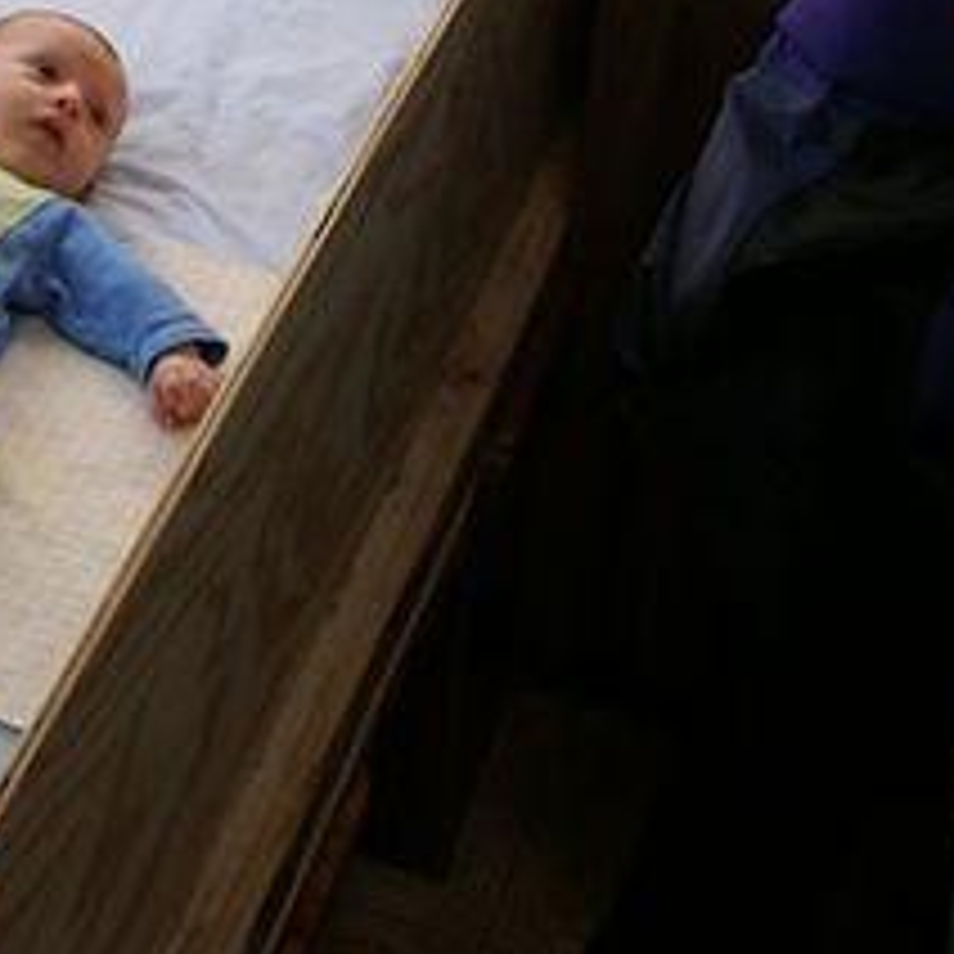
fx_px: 2401
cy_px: 122
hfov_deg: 21.9
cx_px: 81
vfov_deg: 22.0
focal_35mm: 77
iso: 400
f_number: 4
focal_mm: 20
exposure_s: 1/15
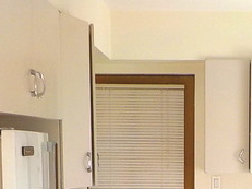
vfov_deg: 16.8
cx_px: 214
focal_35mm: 83
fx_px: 604
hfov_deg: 23.1
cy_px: 245
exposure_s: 1/200
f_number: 3.3
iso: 125
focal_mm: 4.1
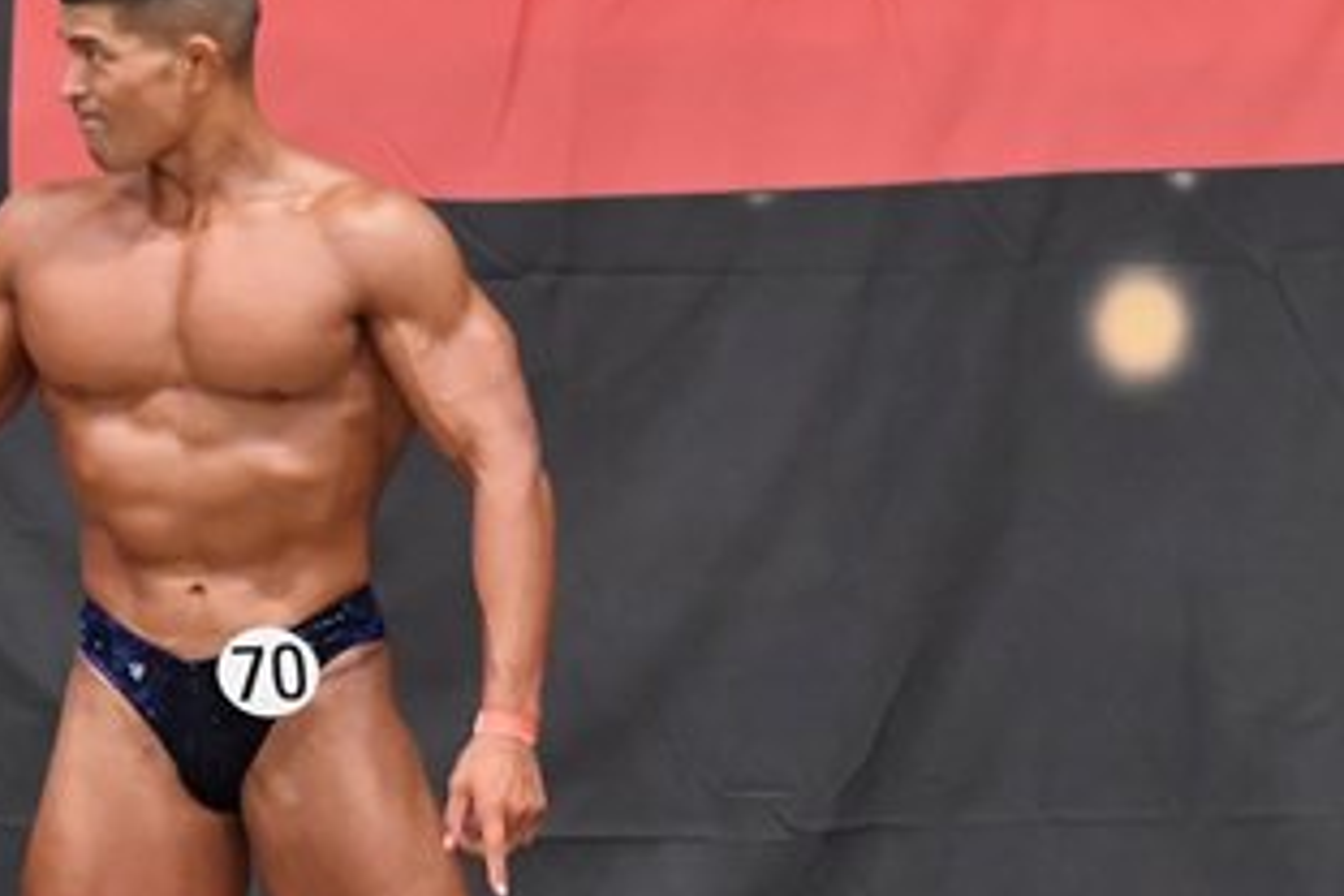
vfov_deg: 2.7
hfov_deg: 4.1
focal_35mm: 502
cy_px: 737
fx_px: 18740
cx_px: -15
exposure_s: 1/400
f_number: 5.6
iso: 6400
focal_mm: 135
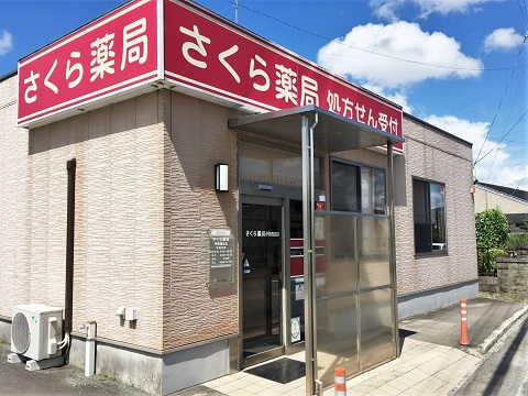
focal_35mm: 29
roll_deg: +0.5
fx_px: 442
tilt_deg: +4.1
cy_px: 198
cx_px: 264
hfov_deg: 61.7
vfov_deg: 48.2
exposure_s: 1/1923
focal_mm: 4.15
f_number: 2.2
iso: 25
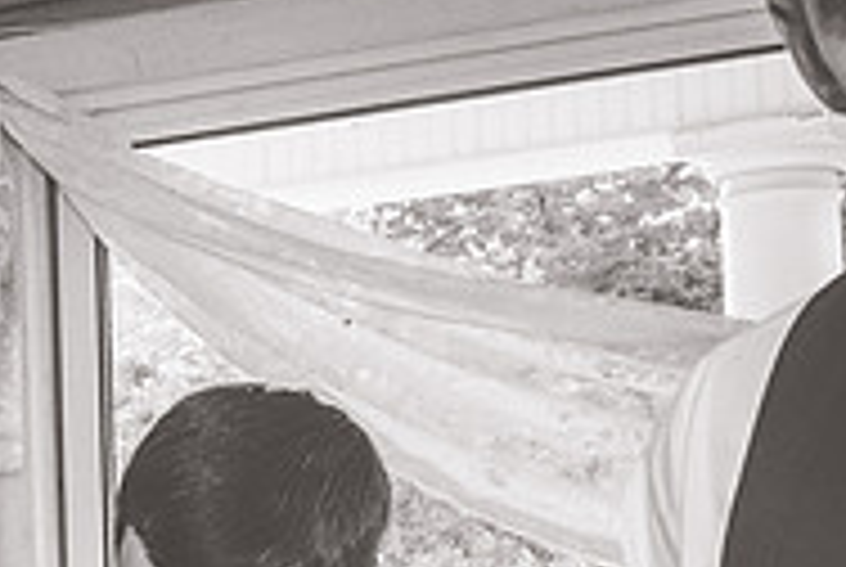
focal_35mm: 148
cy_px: 839
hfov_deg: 13.4
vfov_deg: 9.1
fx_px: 3483
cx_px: -252
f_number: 10
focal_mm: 32
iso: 1250
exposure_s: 1/60
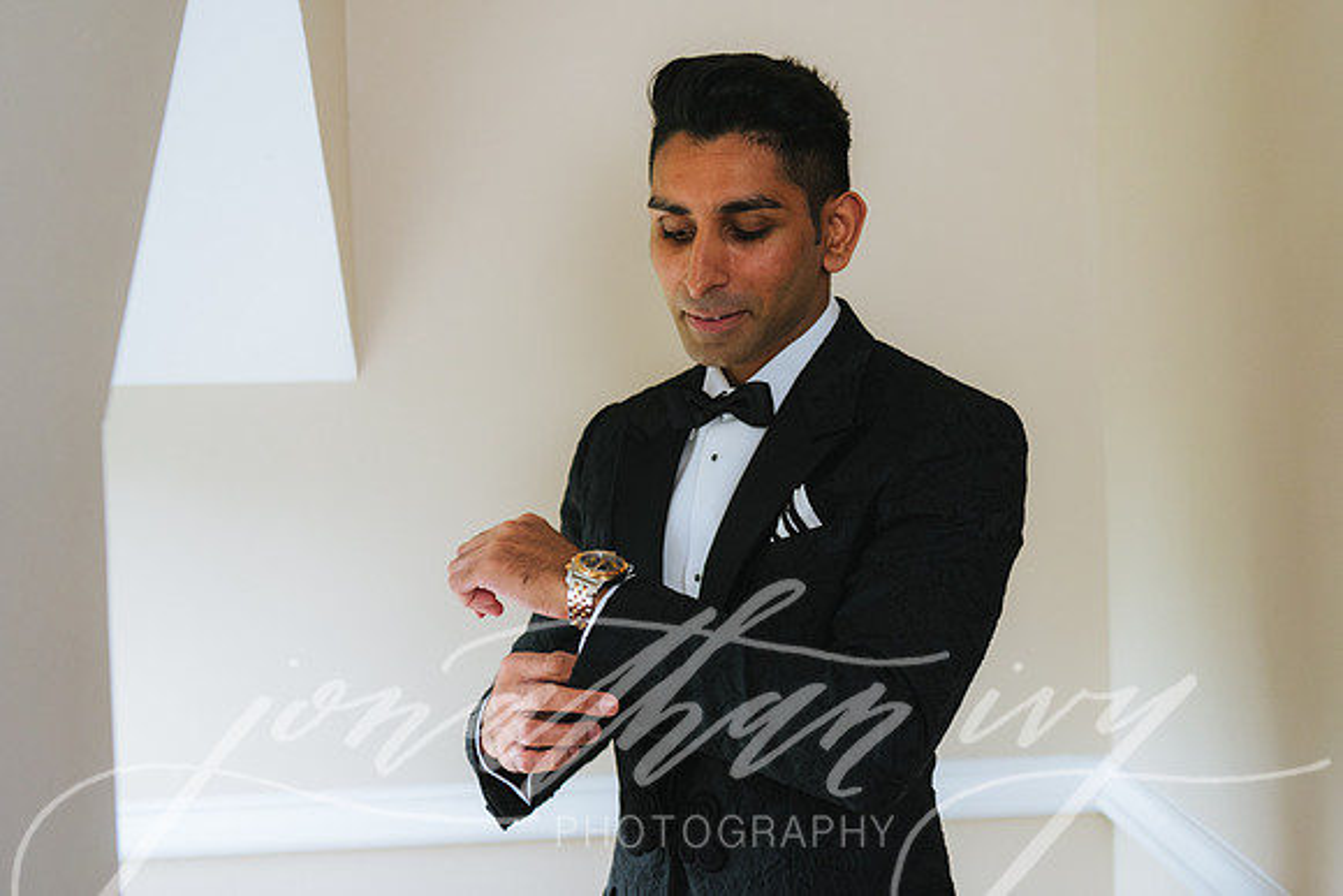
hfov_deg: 38.0
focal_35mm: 52
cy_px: 417
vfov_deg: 25.9
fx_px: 1947
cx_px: 728
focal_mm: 48
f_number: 3.2
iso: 1000
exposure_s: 1/200
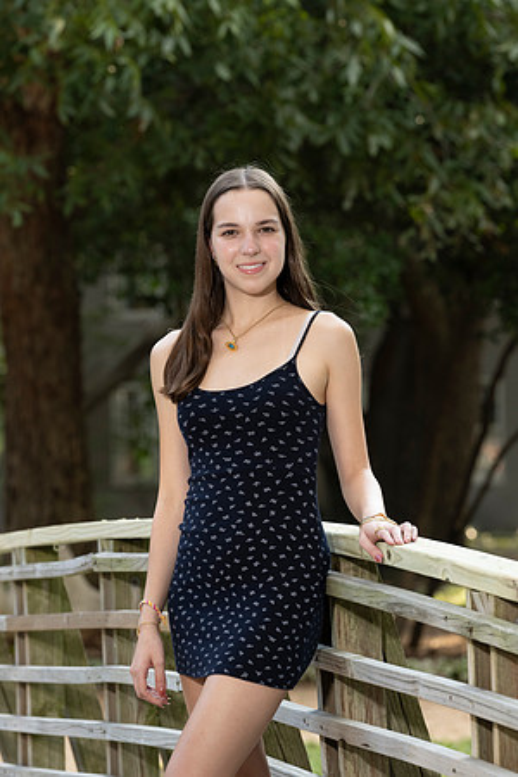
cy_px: 388
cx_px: 259
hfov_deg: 6.9
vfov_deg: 10.3
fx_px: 4316
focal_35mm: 200
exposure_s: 1/200
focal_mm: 200
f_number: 8
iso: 1250
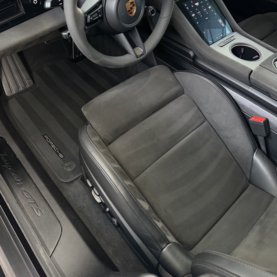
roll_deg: -1.3
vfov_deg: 50.8
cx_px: 127
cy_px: 77
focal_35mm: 31
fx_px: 281
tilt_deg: -40.8
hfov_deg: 52.5
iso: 500
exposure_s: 1/60
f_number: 1.78
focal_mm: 6.76
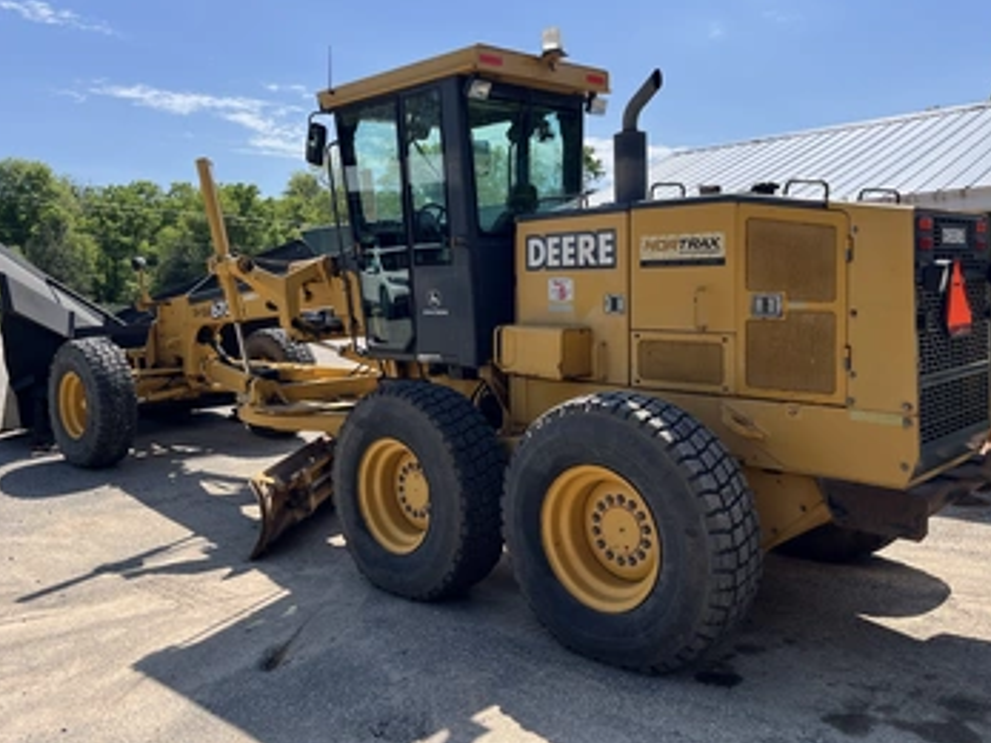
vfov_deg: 46.7
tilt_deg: -3.2
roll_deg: +2.3
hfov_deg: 59.9
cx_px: 457
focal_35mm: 30
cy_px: 323
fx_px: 859
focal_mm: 5.1
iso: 50
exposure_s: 1/3876
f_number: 1.6
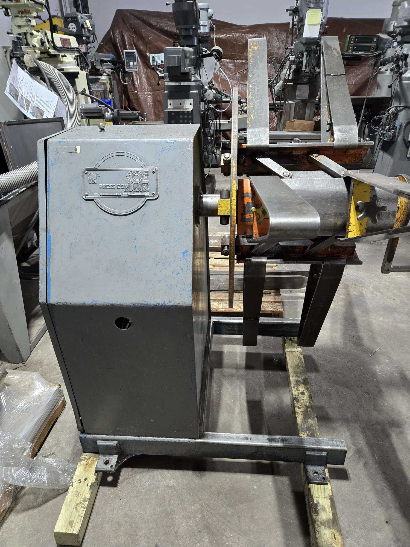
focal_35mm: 23
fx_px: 363
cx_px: 205
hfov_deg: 58.9
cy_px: 274
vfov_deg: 73.9
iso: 500
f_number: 1.8
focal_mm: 5.4
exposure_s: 1/120
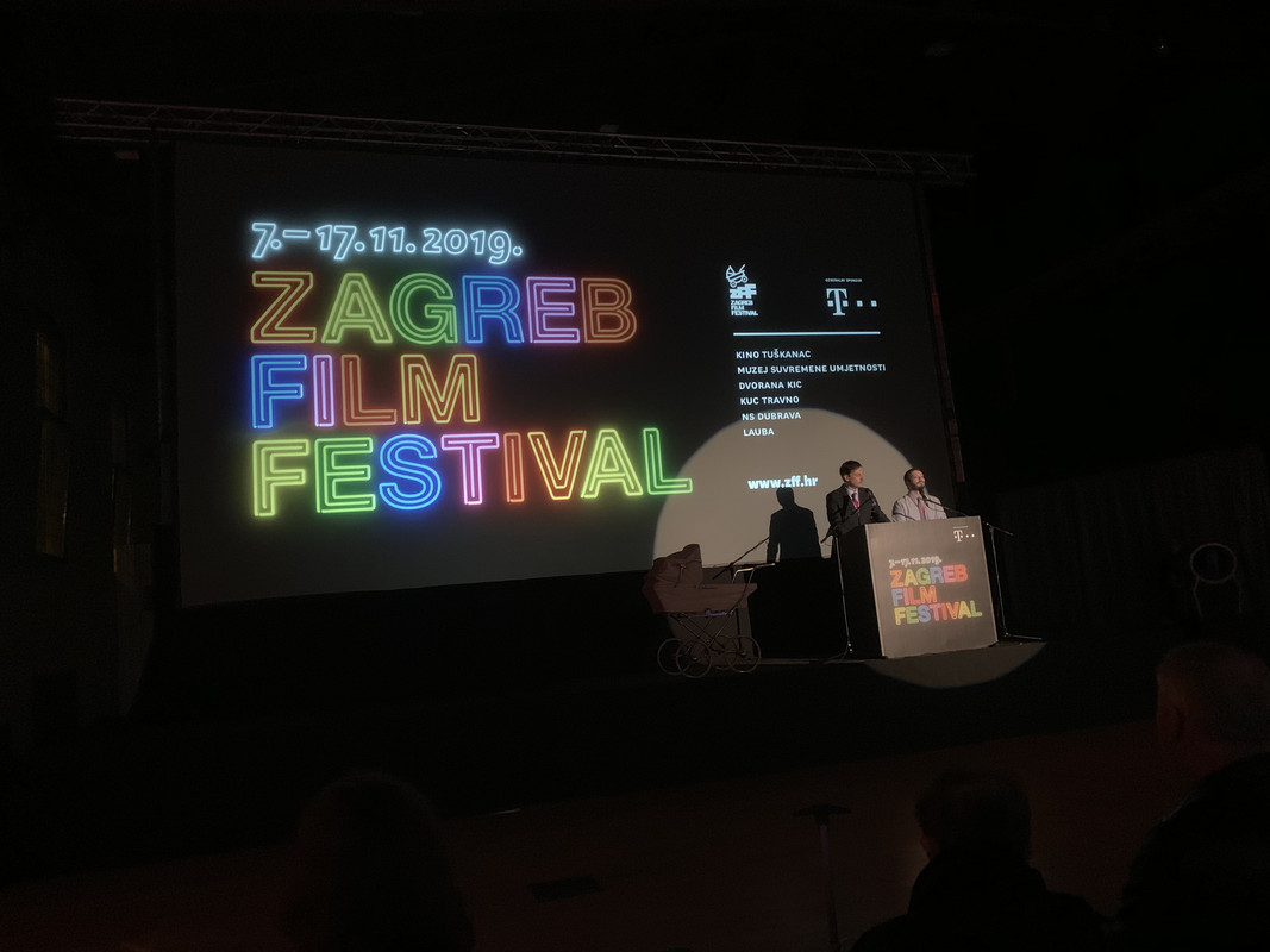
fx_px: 954
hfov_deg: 67.3
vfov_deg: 53.1
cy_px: 476
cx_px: 635
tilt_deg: +6.0
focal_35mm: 26
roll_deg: +4.9
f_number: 1.8
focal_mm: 4.25
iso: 800
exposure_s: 1/30
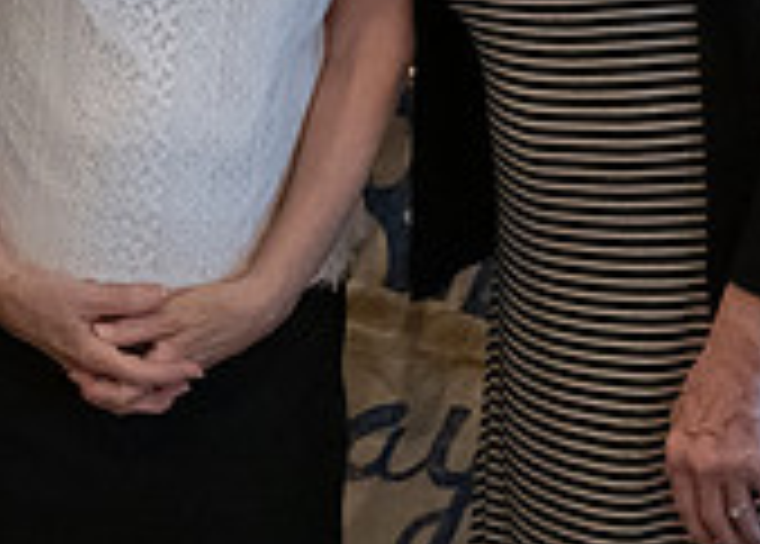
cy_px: -364
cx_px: 83
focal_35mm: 155
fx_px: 3348
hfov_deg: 12.9
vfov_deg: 9.0
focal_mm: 34
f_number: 4.5
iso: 11400
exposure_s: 1/200
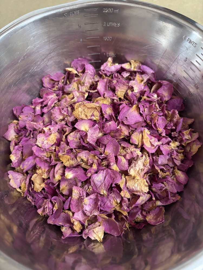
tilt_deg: -66.3
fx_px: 203
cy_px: 135
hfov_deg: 53.1
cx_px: 102
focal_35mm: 26
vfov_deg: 67.3
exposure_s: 1/57
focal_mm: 5.96
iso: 500
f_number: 1.6
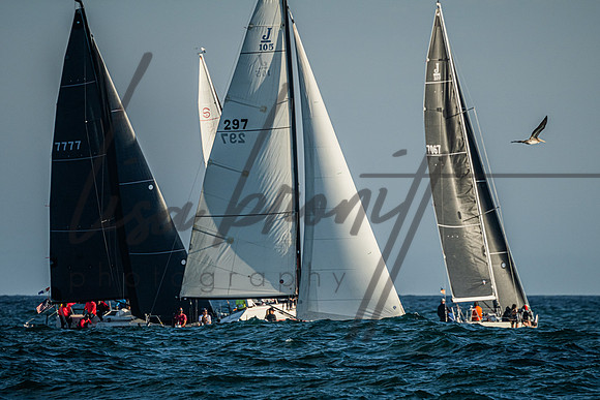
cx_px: 317
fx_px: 9086
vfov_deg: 2.5
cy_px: 268
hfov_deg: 3.8
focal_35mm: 545
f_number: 5.6
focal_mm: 400
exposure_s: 1/5000
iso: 400
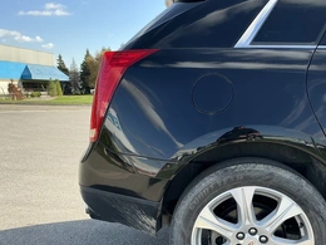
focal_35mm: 43
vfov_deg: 33.1
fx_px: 405
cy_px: 177
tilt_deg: -9.5
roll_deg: -0.4
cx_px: 162
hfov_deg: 43.9
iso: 25
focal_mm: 3
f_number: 1.8
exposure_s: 1/620
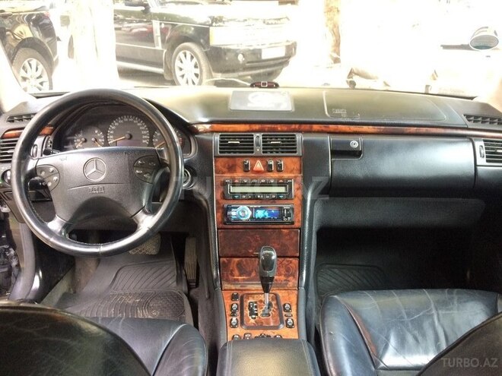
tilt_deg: -27.3
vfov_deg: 48.2
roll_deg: +2.0
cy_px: 188
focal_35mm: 29
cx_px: 251
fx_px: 421
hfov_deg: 61.7
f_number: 2.2
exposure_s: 1/33
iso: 200
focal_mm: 4.15
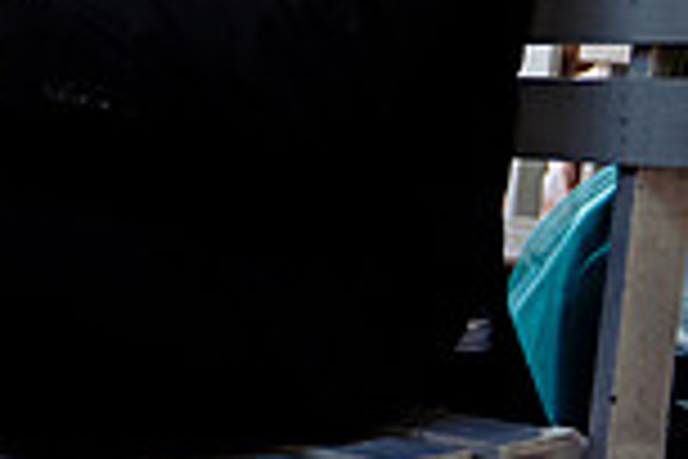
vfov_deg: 9.4
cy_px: -61
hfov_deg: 13.7
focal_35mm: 144
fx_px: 2752
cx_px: -202
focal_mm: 38
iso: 1000
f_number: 2.8
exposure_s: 1/160
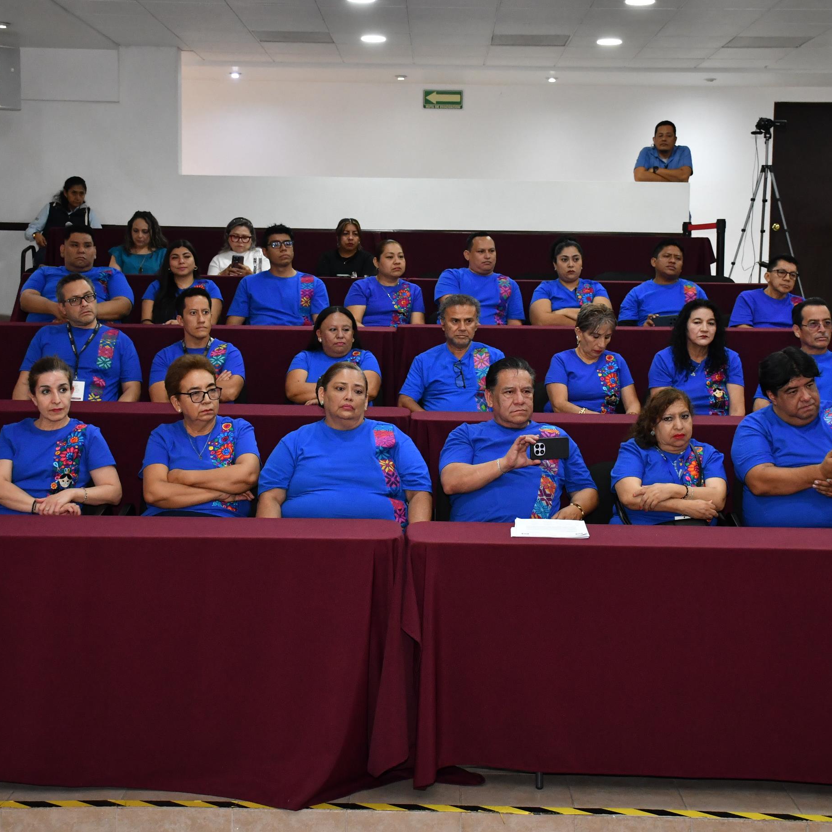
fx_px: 1577
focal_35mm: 58
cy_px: 413
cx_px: 445
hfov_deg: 29.5
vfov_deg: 29.6
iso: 1600
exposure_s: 1/100
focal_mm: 30
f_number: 5.6
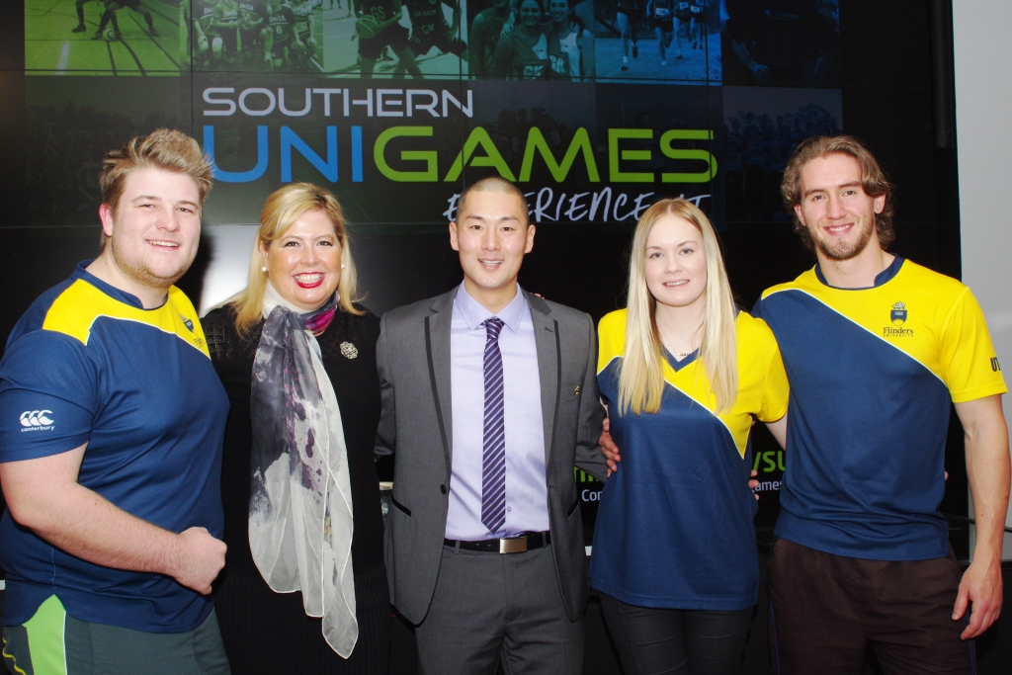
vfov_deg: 31.9
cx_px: 506
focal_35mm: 42
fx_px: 1181
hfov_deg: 46.4
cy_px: 338
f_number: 4
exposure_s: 1/60
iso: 800
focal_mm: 28
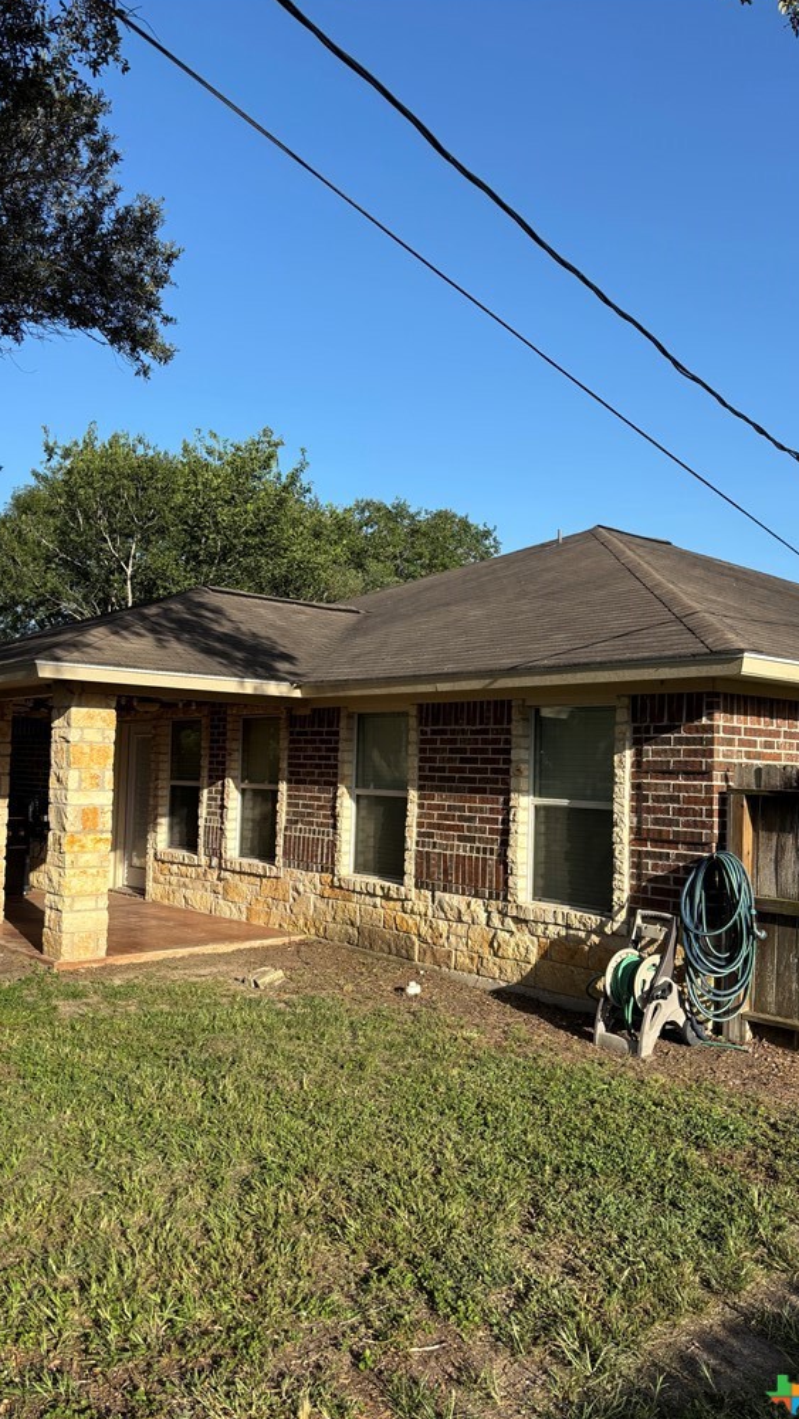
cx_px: 426
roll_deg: -2.2
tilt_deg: +1.5
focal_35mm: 29
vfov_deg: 66.1
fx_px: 1092
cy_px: 717
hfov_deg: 40.2
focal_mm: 5.96
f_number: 1.6
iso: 50
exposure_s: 1/2151
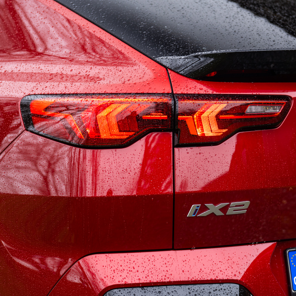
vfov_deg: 12.7
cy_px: 151
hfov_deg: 12.7
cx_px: 159
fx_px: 1325
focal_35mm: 137
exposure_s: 1/80
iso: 200
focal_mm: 105
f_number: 2.8
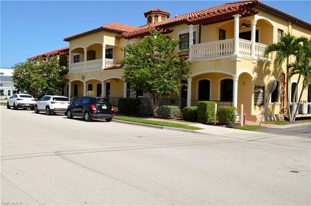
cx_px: 156
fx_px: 284
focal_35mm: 33
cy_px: 103
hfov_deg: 57.3
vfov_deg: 39.8
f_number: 9
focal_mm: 22
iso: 100
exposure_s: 1/200
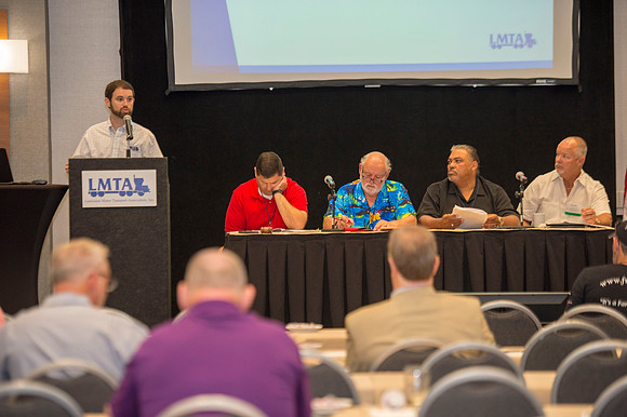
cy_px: 208
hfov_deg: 15.2
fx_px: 2350
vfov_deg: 10.1
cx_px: 314
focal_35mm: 135
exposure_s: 1/250
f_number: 2.8
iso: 1250
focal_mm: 135
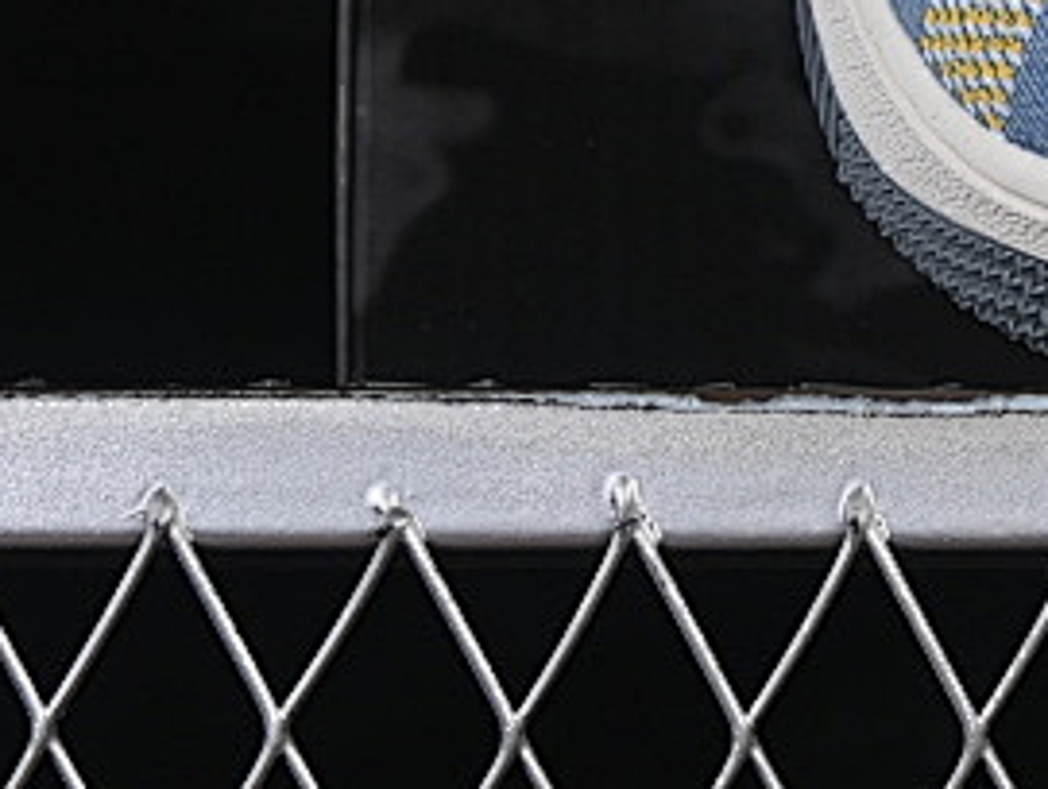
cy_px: -472
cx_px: 1856
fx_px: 8700
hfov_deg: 6.7
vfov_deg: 5.1
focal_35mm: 287
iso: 160
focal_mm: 50
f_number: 8
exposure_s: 1/80
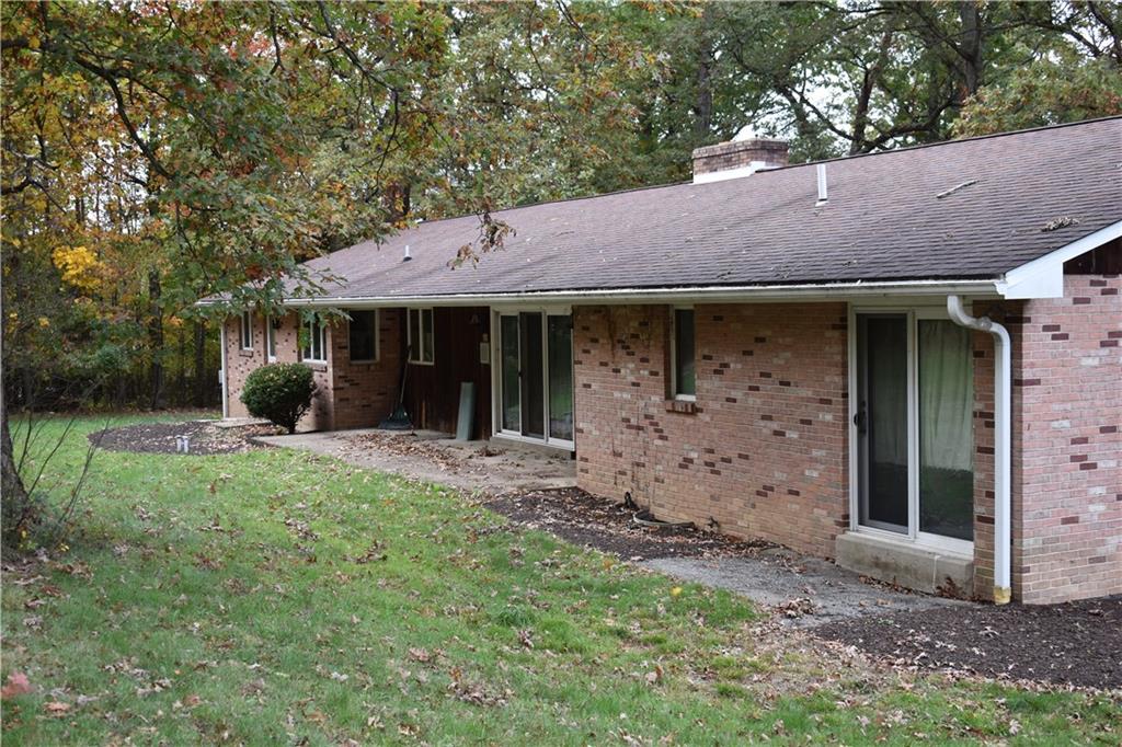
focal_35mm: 45
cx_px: 561
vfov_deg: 29.8
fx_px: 1402
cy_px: 374
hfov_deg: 43.6
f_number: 5.6
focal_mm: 30
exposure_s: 1/125
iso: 400
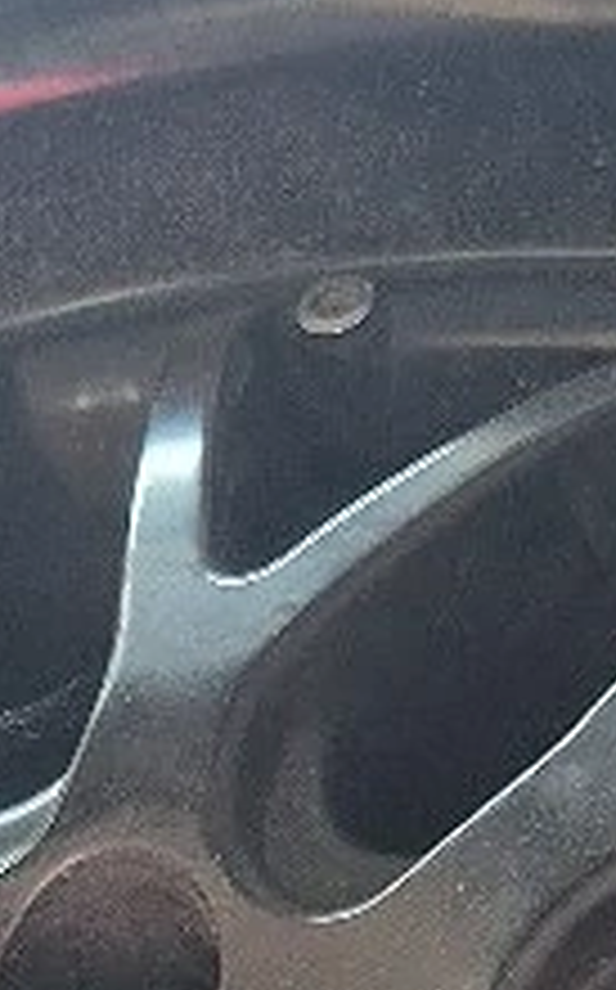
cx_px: 157
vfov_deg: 13.3
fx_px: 3986
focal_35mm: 148
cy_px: 1541
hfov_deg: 8.8
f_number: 1.8
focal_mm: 5.4
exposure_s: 1/100
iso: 250
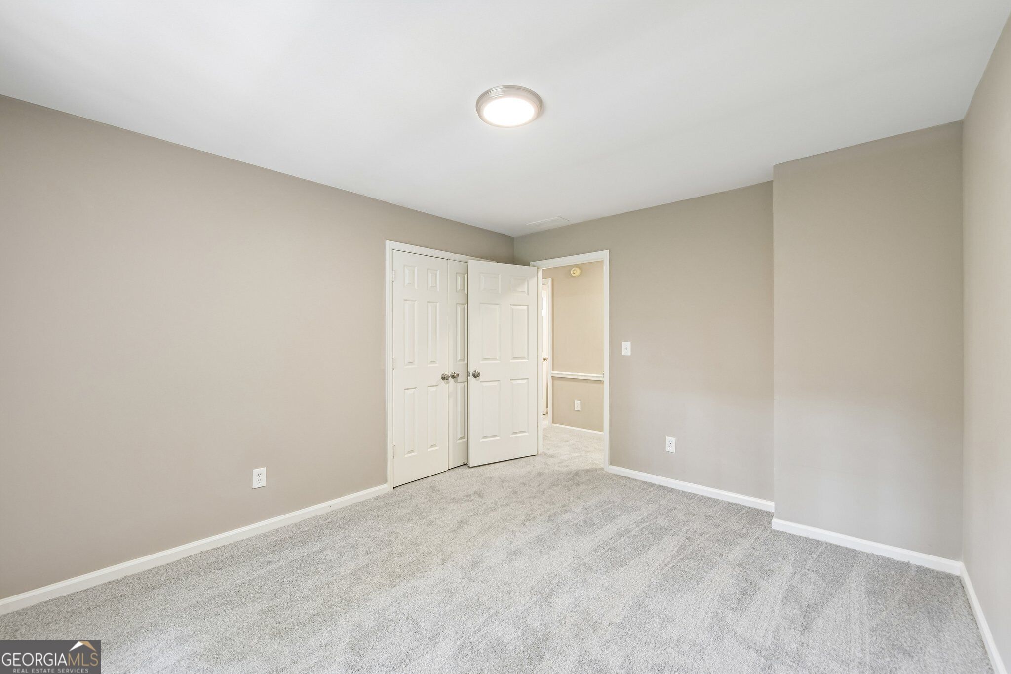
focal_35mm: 14
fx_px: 393
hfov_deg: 104.3
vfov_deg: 81.2
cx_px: 506
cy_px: 337
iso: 400
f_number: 8
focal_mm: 14
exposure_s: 1/8
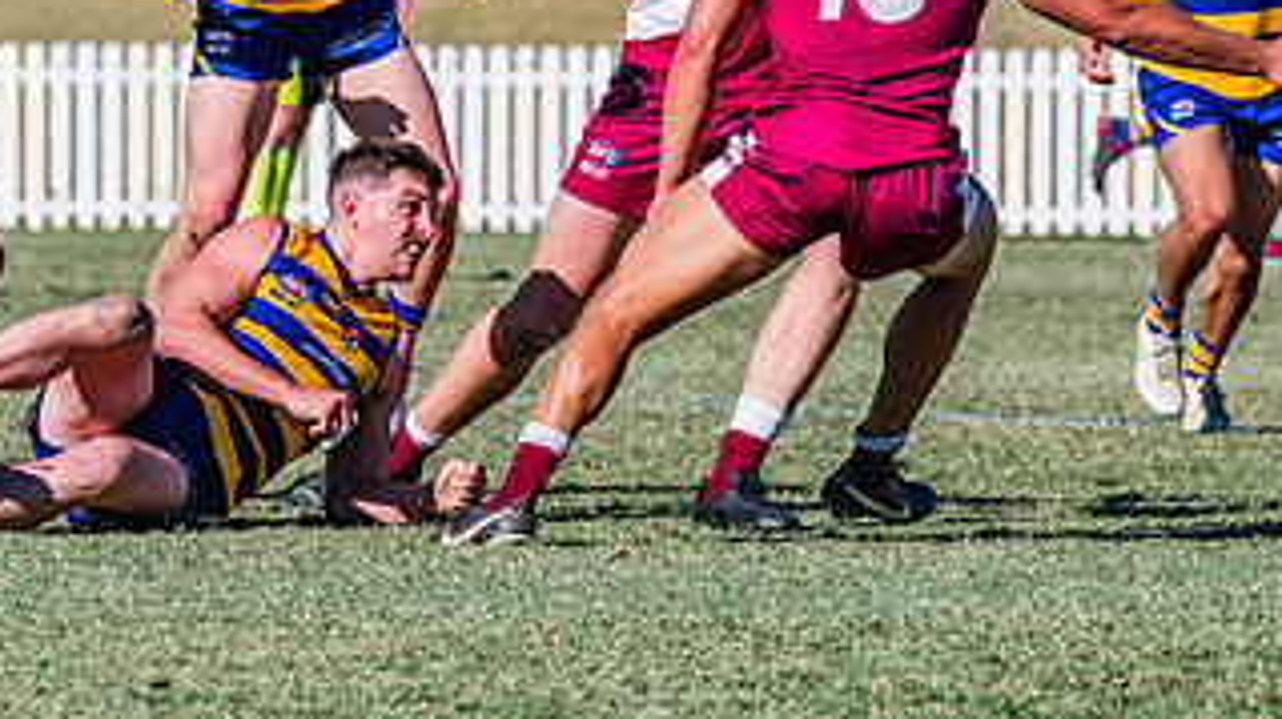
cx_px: 752
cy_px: -50
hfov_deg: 2.7
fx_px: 27621
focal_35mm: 813
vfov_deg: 1.5
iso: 800
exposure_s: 1/1600
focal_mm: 420
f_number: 11
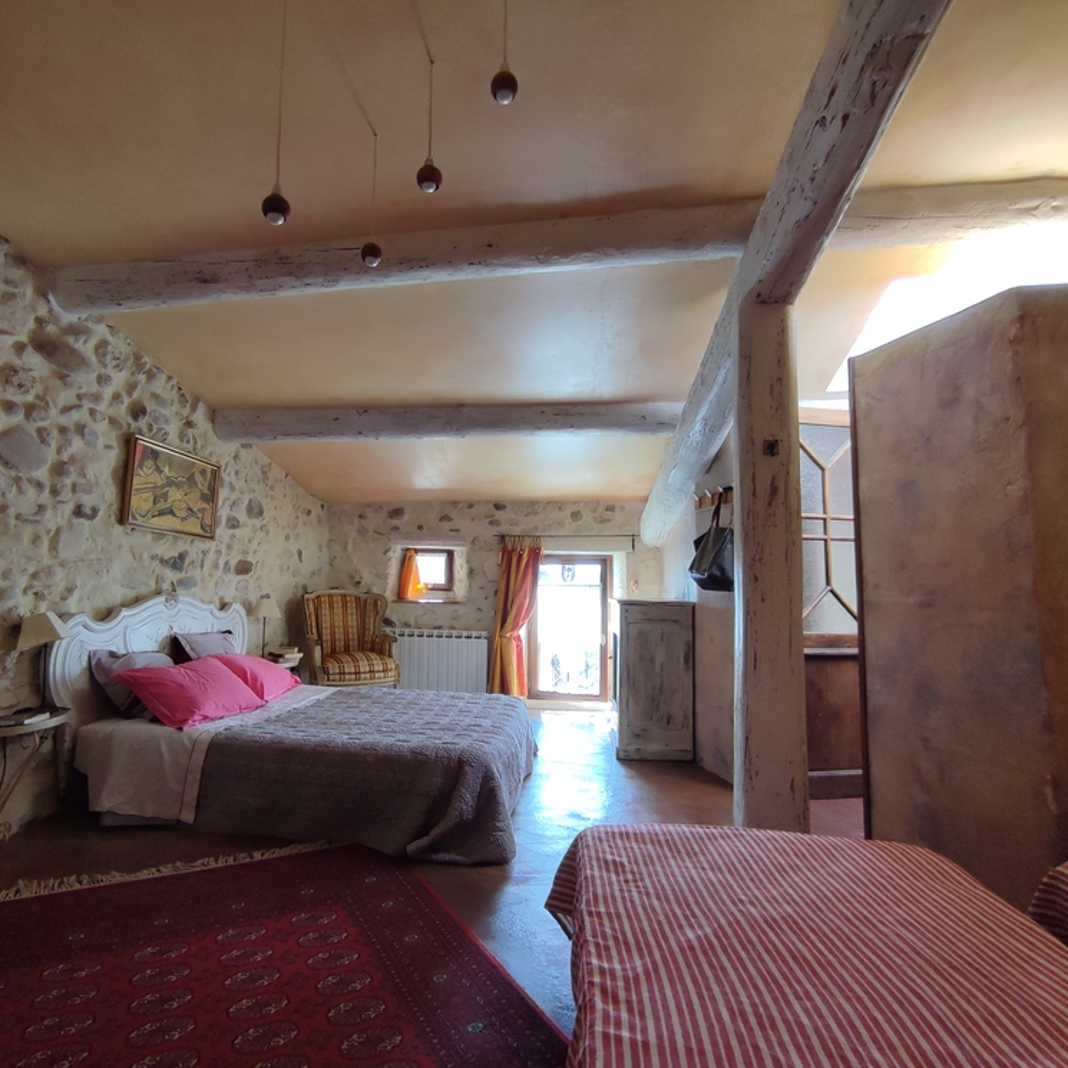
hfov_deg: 77.4
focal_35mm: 19
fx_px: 663
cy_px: 537
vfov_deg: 77.7
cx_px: 476
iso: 99
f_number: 2.2
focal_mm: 1.65
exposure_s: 1/100
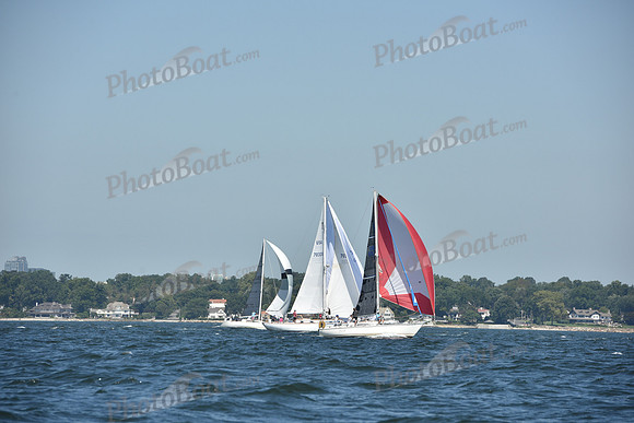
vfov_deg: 6.9
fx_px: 3523
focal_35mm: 200
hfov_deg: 10.3
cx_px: 317
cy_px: 212
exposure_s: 1/1250
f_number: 8
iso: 250
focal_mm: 200
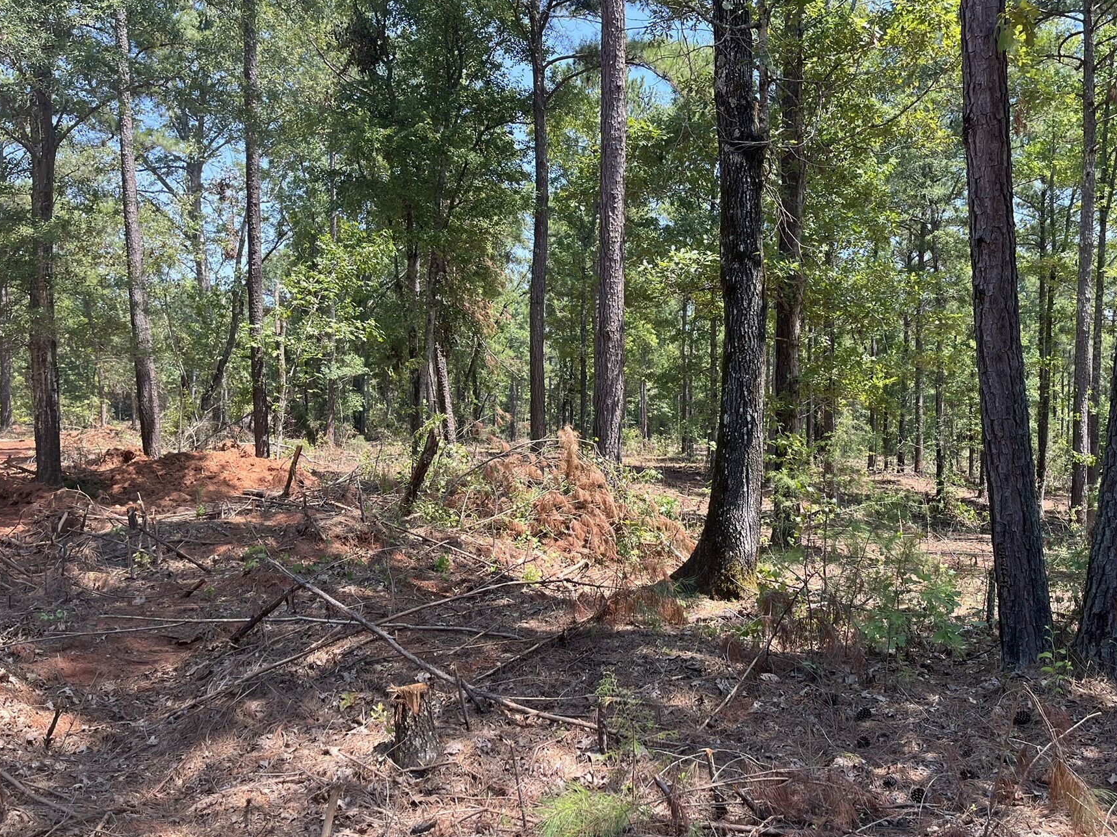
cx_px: 647
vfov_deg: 45.4
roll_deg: +1.1
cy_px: 418
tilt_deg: -2.8
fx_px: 1000
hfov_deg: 58.1
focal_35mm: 31
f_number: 1.6
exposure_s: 1/615
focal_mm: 5.1
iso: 50
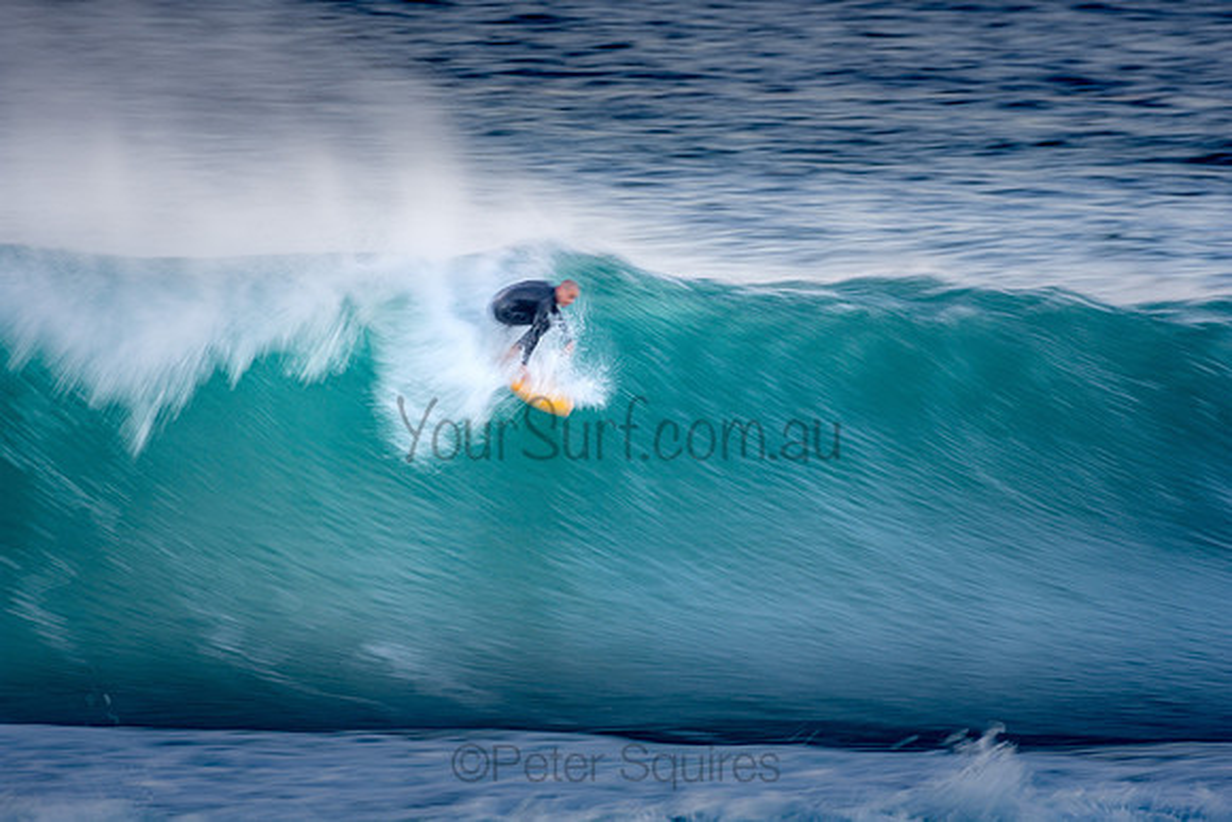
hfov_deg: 2.7
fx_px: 25671
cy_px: 411
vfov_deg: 1.8
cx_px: 616
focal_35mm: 750
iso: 100
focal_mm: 500
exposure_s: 1/20
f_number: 9
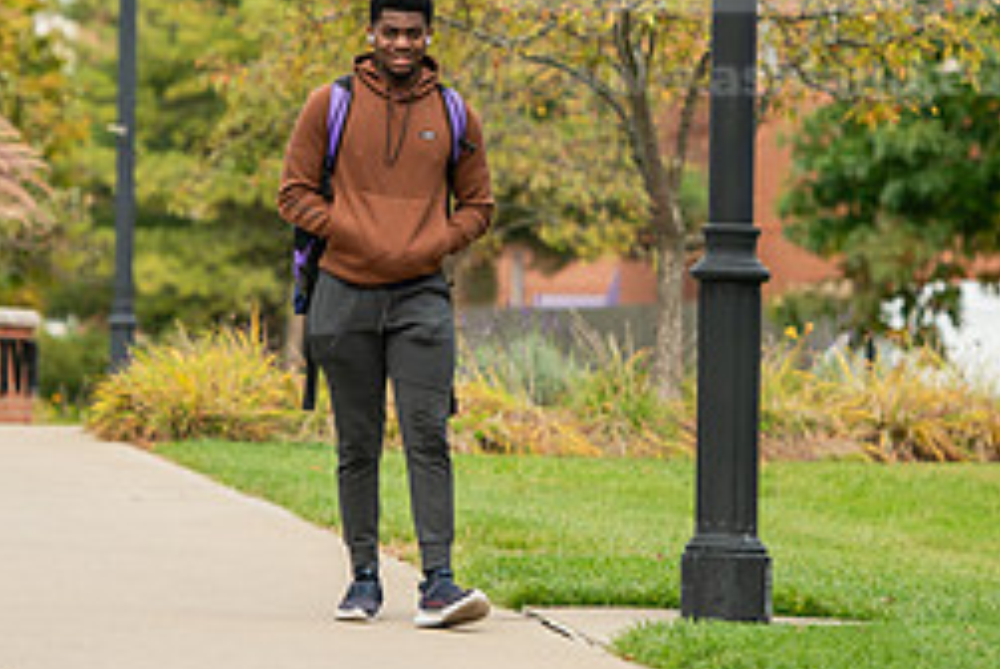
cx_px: 378
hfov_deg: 6.9
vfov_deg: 4.6
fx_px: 8343
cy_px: 161
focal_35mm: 300
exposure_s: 1/400
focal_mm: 130
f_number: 3.2
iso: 250
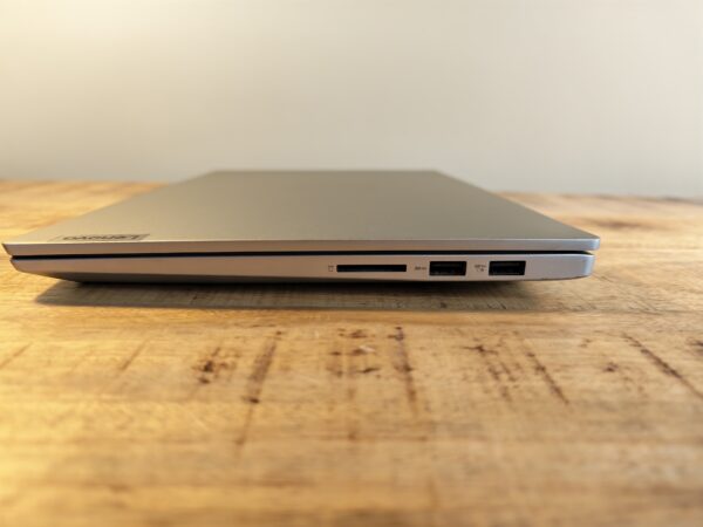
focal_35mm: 23
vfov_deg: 58.9
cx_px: 352
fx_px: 467
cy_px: 264
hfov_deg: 73.9
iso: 100
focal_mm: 6.55
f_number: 1.6
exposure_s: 1/50
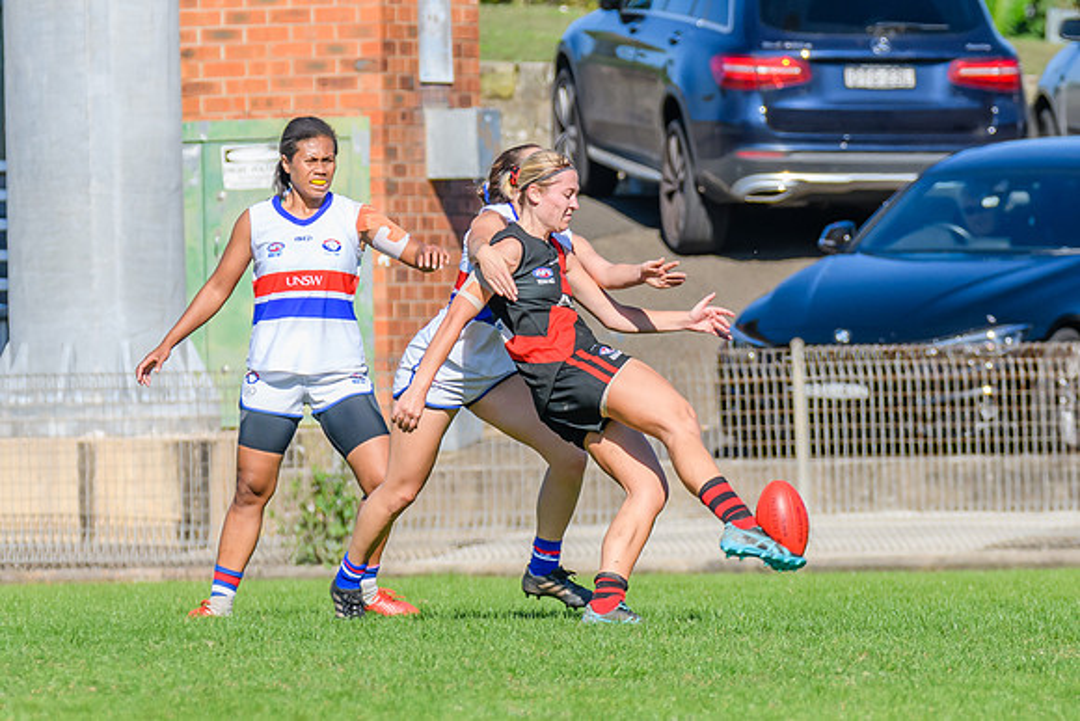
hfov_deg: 2.6
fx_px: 24035
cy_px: 341
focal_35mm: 801
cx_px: 716
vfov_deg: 1.7
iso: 640
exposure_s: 1/1600
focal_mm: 320
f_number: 8
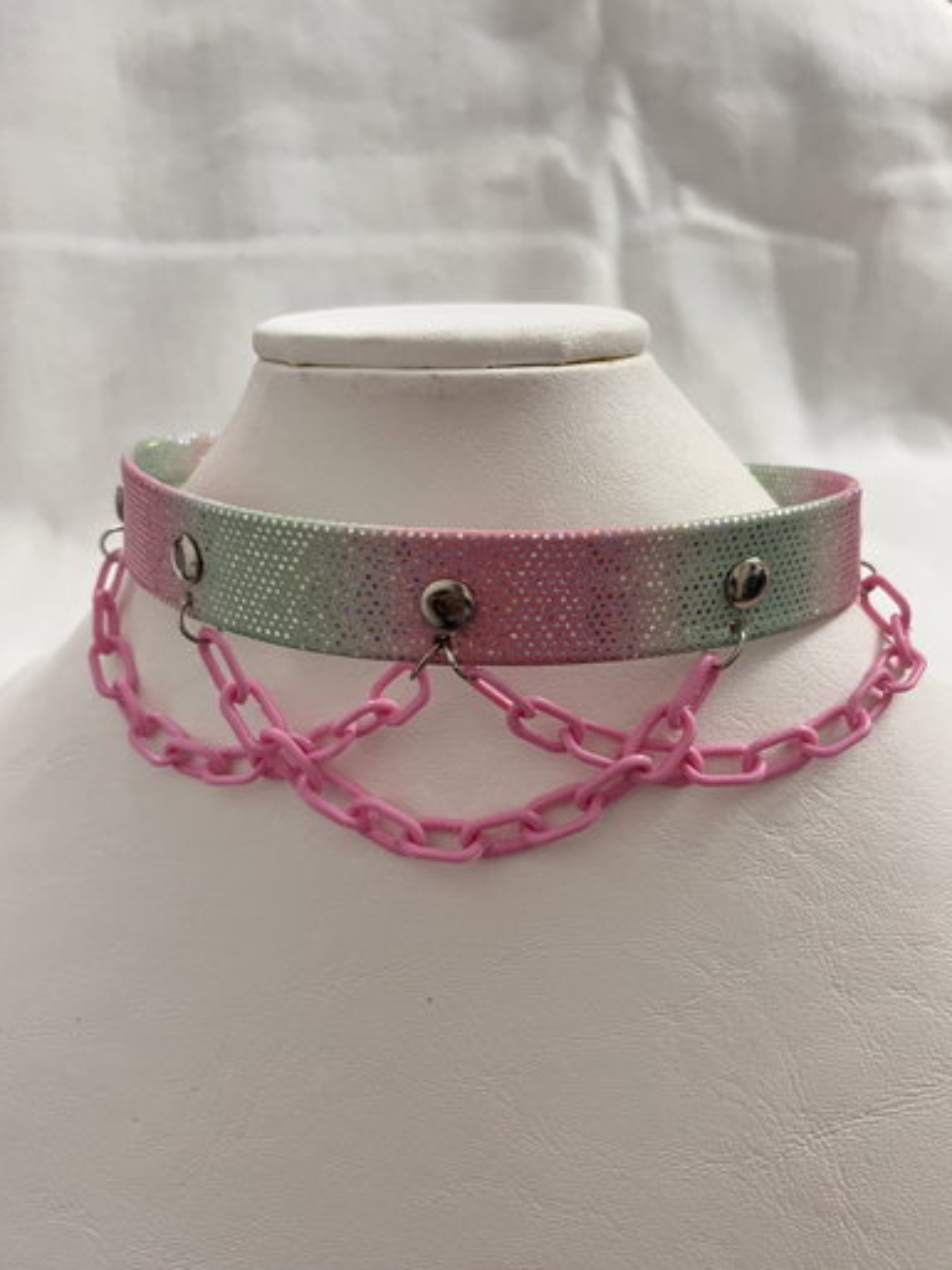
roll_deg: -3.4
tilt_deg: -29.7
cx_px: 482
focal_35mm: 27
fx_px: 990
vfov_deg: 65.3
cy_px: 628
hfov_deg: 51.4
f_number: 1.6
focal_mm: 5.1
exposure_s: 1/40
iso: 500
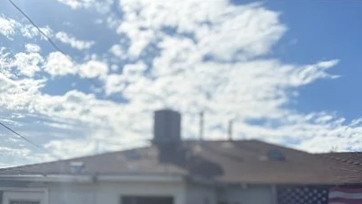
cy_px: 215
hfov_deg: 44.9
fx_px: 432
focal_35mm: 45
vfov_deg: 25.0
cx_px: 234
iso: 50
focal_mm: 5.96
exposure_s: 1/6993
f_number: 1.6
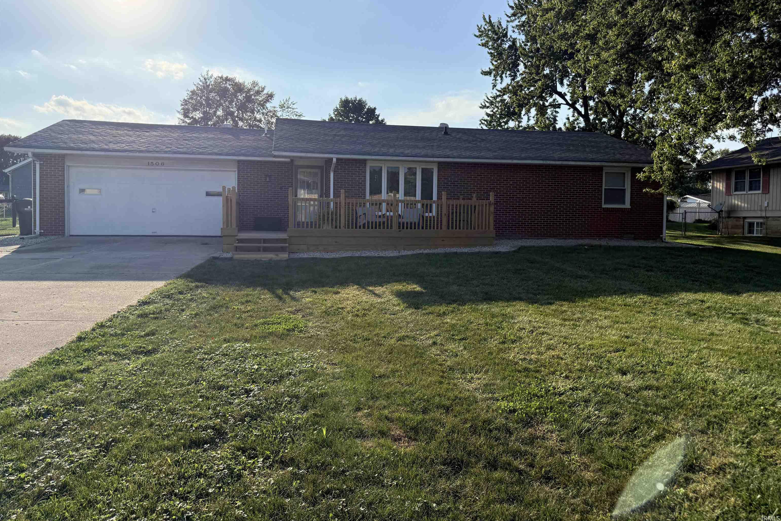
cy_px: 230
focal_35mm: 25
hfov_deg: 71.5
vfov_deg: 51.2
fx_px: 542
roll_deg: -1.1
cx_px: 390
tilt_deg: -0.3
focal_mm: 6.76
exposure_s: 1/7353
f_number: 1.78
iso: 125
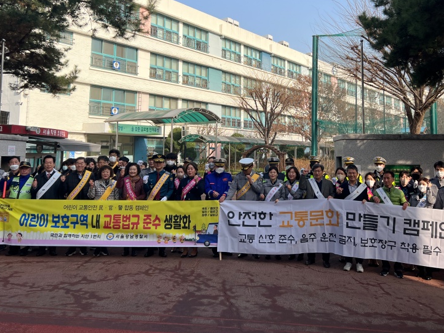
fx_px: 462
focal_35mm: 36
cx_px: 263
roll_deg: -0.7
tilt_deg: +5.8
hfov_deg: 51.1
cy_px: 108
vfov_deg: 39.2
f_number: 1.5
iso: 50
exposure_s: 1/3077
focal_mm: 5.7
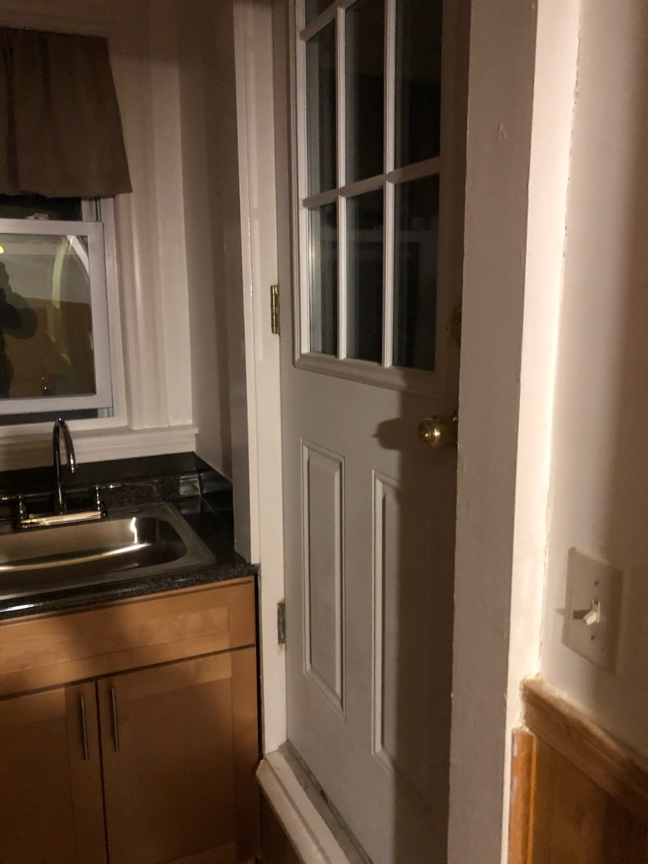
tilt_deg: -9.9
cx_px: 324
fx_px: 699
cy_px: 432
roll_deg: +0.3
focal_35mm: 28
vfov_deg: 63.4
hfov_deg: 49.7
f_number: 1.8
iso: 100
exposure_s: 1/4
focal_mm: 4
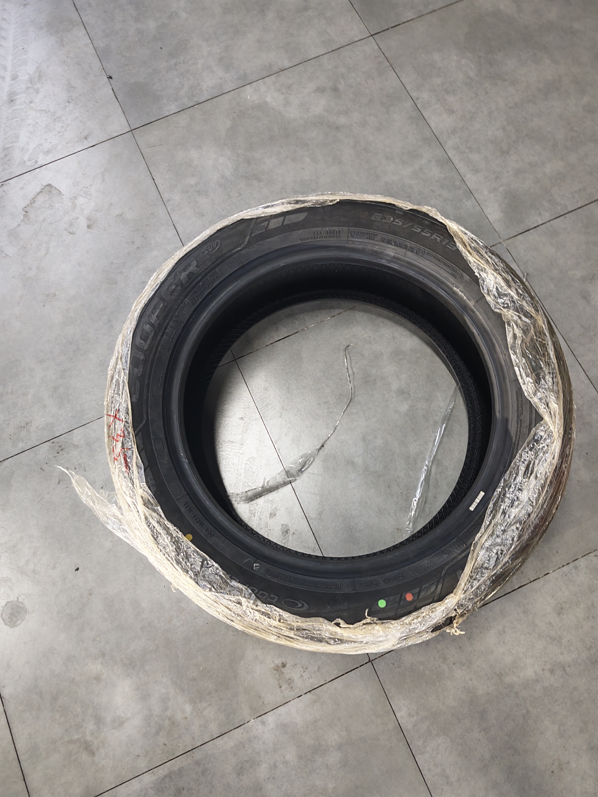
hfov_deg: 58.9
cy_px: 398
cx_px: 299
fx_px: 530
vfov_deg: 73.9
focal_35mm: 23
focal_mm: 6.55
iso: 320
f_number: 1.6
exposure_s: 1/33
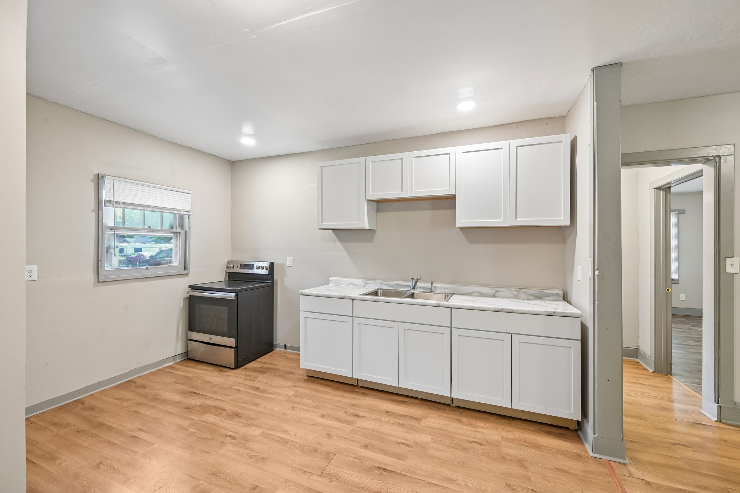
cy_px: 246
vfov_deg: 81.2
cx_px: 370
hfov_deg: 104.3
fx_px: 288
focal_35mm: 14
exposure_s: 1/10
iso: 400
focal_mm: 14
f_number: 8
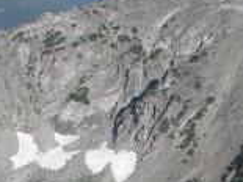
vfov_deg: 8.9
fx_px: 1101
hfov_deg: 12.5
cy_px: 353
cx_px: 218
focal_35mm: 157
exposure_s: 1/160
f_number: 6.6
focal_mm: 6.3
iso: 64
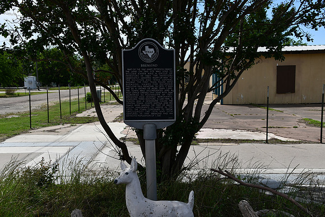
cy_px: 108
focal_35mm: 39
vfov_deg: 34.2
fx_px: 352
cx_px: 162
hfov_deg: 49.5
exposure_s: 1/320
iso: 100
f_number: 9
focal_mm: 26
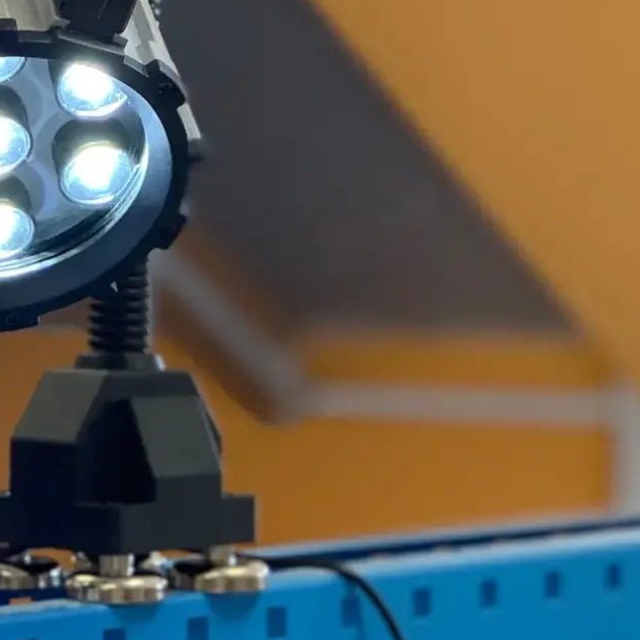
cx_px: 126
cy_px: -42
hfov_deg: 11.9
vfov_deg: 11.8
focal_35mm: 146
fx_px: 3054
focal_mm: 6
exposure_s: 1/100
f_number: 2.4
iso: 100
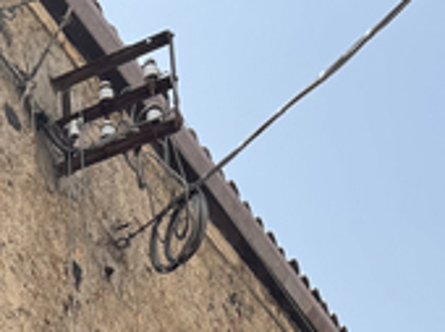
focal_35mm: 107
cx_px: -89
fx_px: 1374
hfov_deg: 17.5
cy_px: 728
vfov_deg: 11.9
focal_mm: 6.76
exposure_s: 1/1524
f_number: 1.78
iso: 80
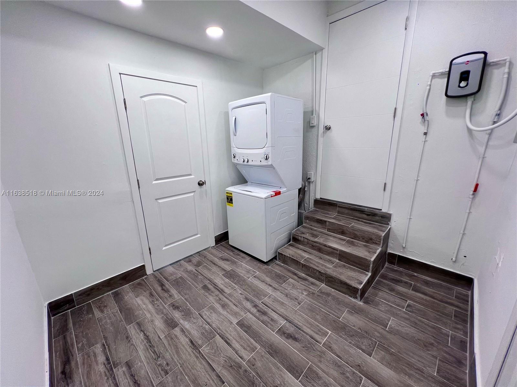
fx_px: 194
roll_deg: +1.5
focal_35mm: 13
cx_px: 258
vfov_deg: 89.9
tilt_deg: -15.6
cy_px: 194
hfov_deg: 106.2
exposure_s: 1/120
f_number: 1.8
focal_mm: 1.57
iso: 80
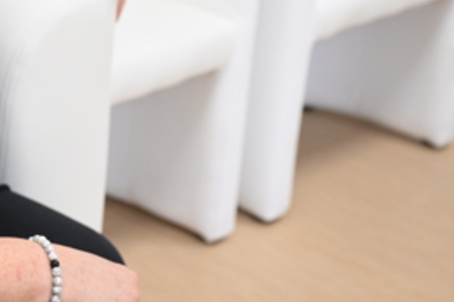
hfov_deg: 17.8
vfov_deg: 12.3
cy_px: -8
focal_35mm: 110
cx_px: -67
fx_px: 1387
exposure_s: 1/320
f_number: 3.5
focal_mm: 43
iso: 2500
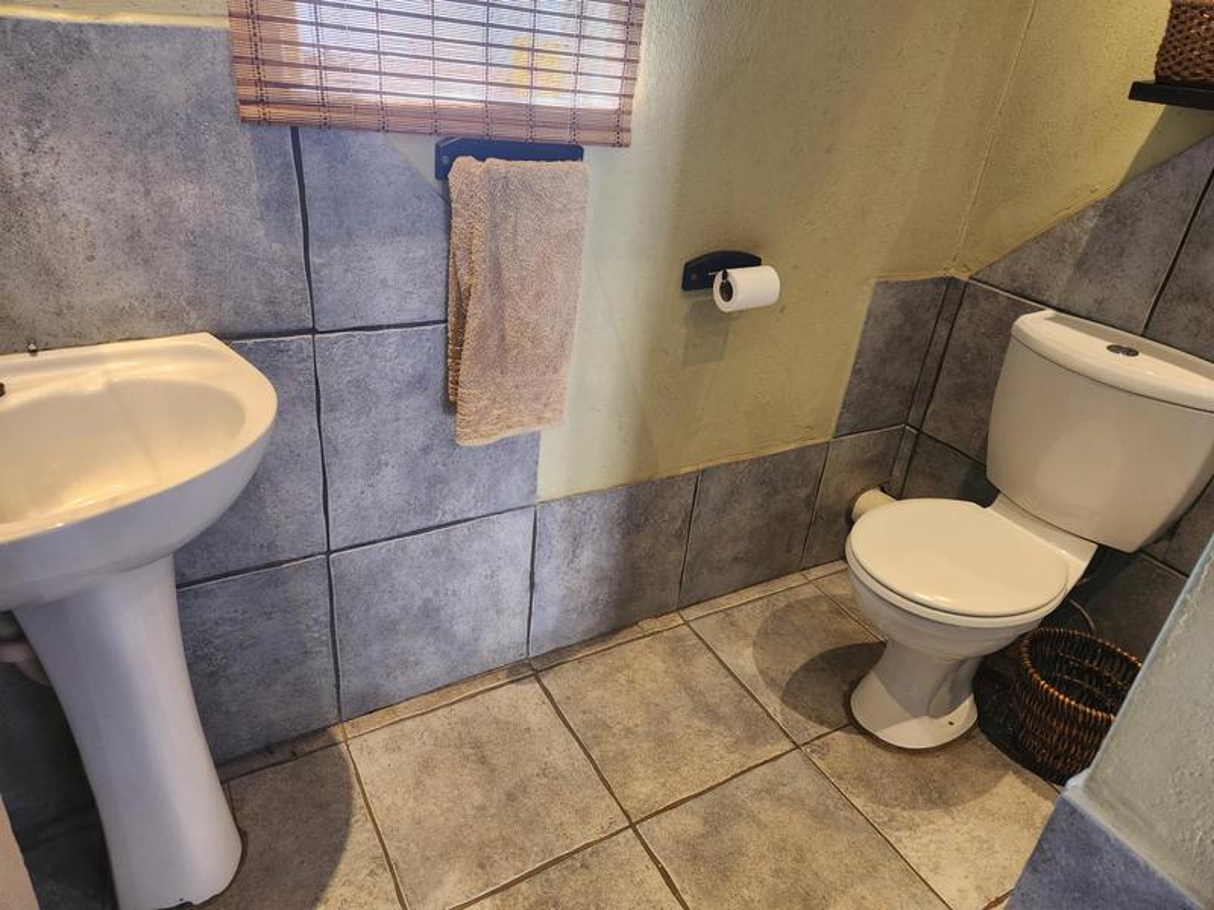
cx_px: 607
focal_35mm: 23
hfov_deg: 73.9
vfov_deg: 58.9
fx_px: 807
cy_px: 455
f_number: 1.8
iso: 400
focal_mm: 5.4
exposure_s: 1/100
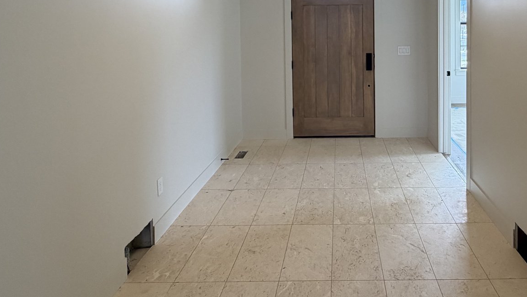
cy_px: 34
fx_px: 377
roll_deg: +1.1
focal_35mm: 27
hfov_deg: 68.3
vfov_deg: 40.0
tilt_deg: -1.1
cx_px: 343
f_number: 2.2
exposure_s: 1/120
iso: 160
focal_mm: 2.22
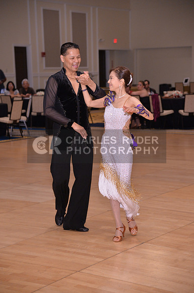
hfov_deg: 16.0
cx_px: 97
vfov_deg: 23.9
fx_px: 689
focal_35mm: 85
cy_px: 146
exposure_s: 1/250
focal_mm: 85
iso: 2000
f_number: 4.5
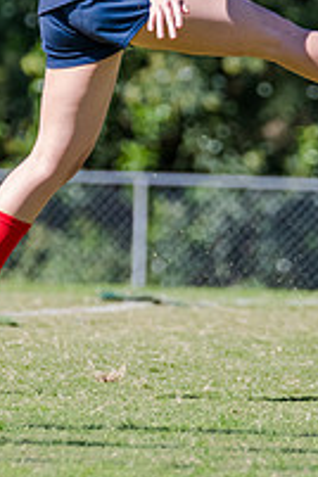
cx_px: 196
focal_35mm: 1206
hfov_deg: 1.1
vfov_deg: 1.7
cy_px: 24
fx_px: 15978
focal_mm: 360
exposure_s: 1/1600
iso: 800
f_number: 5.6
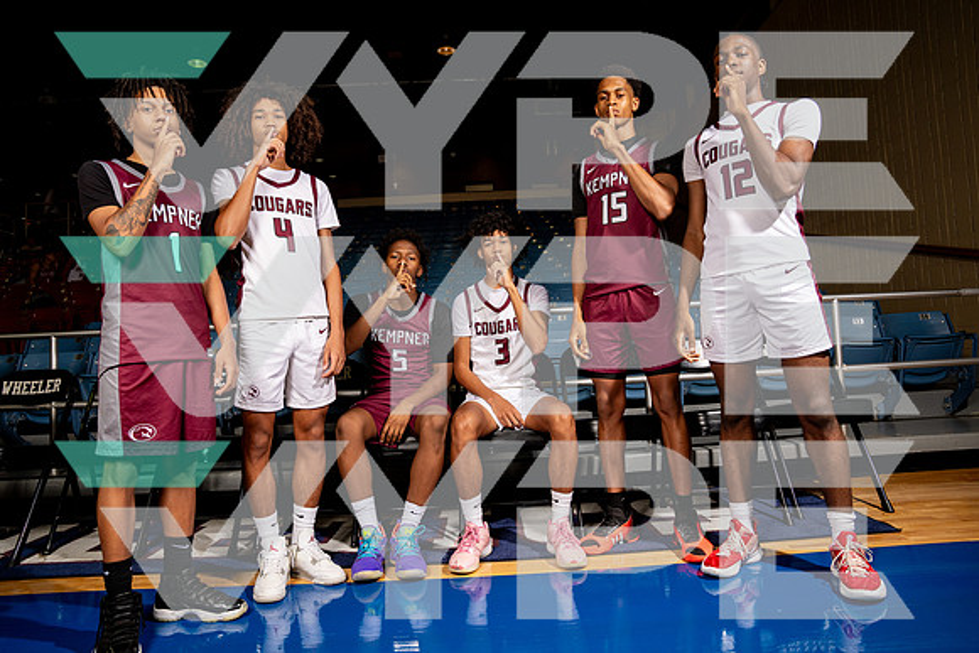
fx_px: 653
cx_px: 490
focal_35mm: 24
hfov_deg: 73.7
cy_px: 326
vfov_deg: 53.2
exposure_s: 1/125
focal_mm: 24
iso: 250
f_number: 7.1
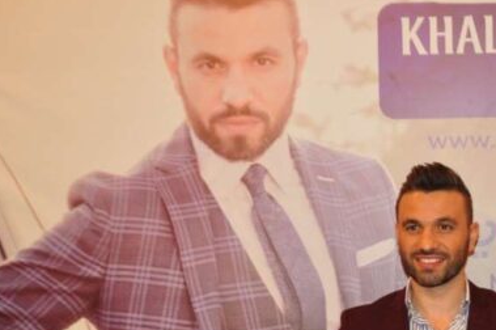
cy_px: 244
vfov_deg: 17.2
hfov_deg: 24.9
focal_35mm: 79
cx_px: 455
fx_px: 1087
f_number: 5.6
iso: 1600
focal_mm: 26
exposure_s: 1/50
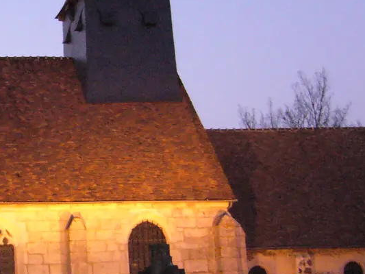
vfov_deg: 17.6
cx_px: -59
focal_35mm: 84
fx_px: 886
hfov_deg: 21.8
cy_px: 146
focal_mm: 5.8
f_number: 2.8
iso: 400
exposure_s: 1/30
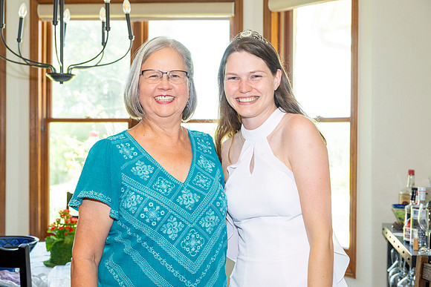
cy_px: 144
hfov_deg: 36.2
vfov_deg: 24.6
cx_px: 216
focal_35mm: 55
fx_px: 659
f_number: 5.6
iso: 800
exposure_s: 1/125
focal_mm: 55
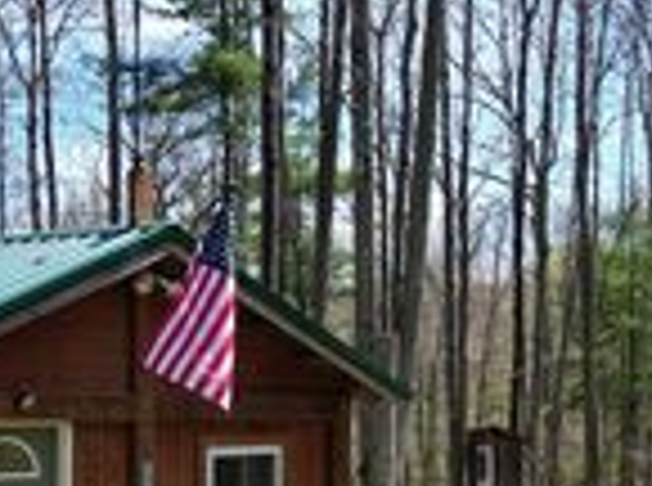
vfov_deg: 17.5
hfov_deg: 23.6
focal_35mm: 83
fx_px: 1559
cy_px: 425
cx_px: 378
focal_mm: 6.72
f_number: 1.7
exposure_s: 1/1600
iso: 130
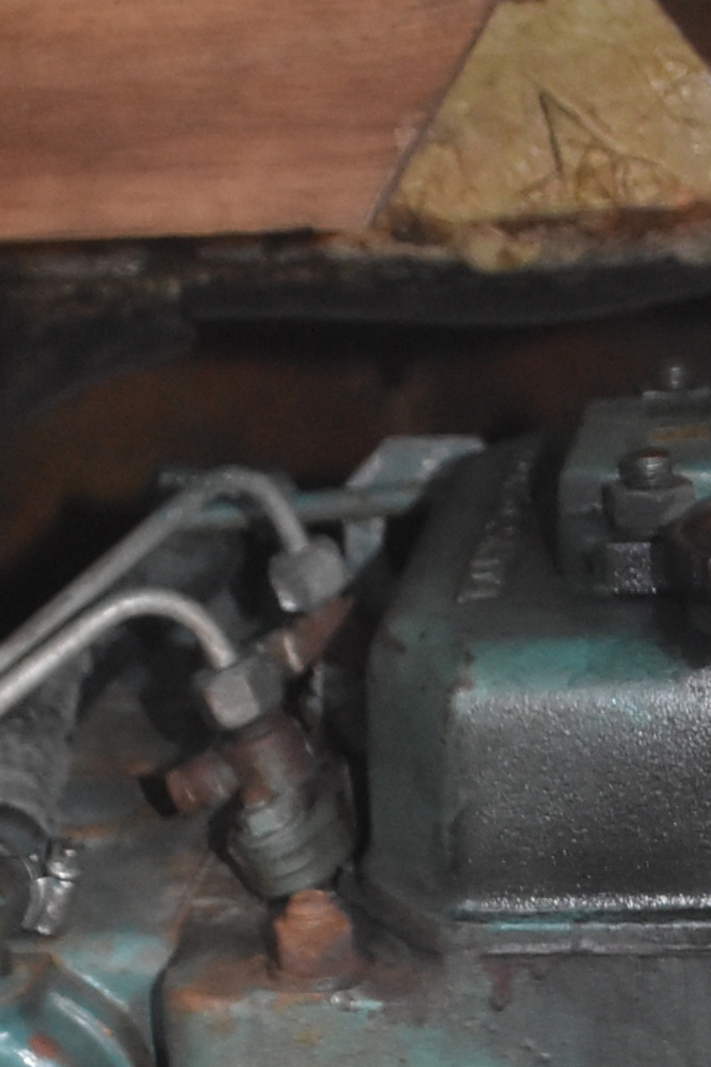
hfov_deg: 13.5
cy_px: 1252
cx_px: 727
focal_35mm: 100
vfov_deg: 19.3
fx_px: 2962
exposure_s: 1/60
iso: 2500
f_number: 3.5
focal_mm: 18
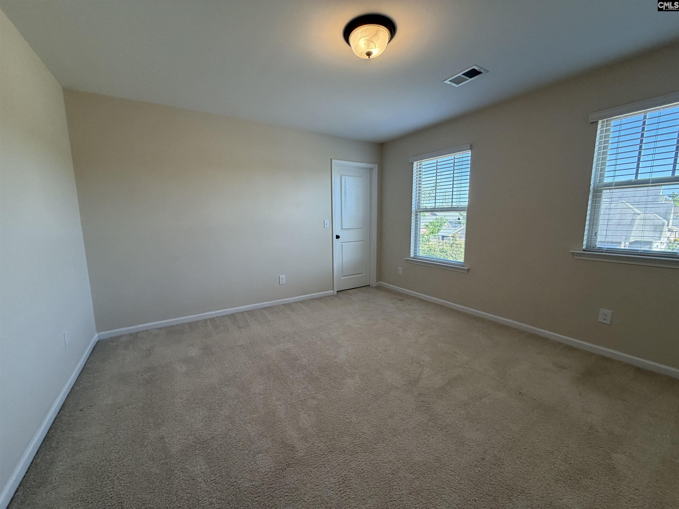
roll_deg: +0.4
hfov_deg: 102.1
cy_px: 254
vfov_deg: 85.7
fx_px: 275
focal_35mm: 14
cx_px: 340
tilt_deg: -8.0
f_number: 2.2
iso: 200
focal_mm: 2.22
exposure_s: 1/120
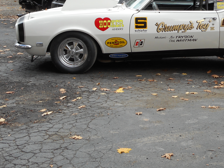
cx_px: 173
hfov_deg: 23.3
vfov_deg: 17.6
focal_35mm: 83
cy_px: 28
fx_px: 537
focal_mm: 7.9
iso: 80
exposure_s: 1/80
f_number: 4.7
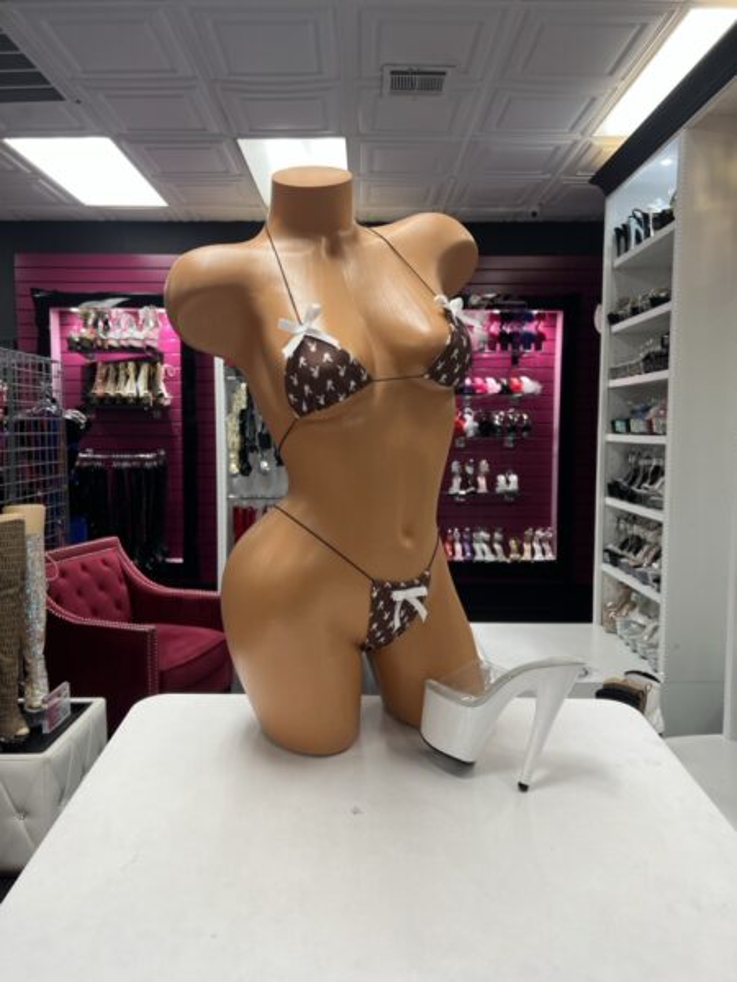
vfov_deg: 67.3
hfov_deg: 53.1
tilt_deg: -4.8
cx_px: 368
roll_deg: +0.5
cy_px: 491
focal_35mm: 26
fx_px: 738
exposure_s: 1/60
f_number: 1.5
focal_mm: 5.7
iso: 80
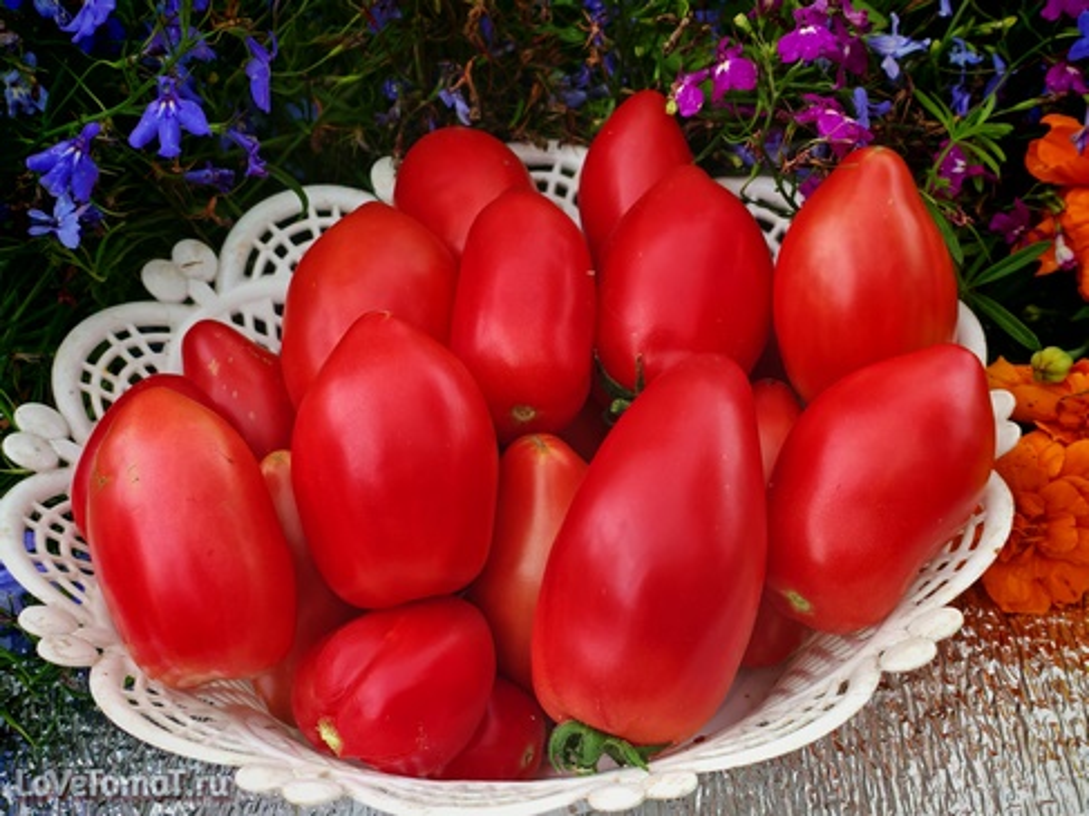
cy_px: 408
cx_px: 544
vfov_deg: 23.3
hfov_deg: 30.7
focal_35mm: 63
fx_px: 1981
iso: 50
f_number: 2
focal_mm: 6.83
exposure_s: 1/180
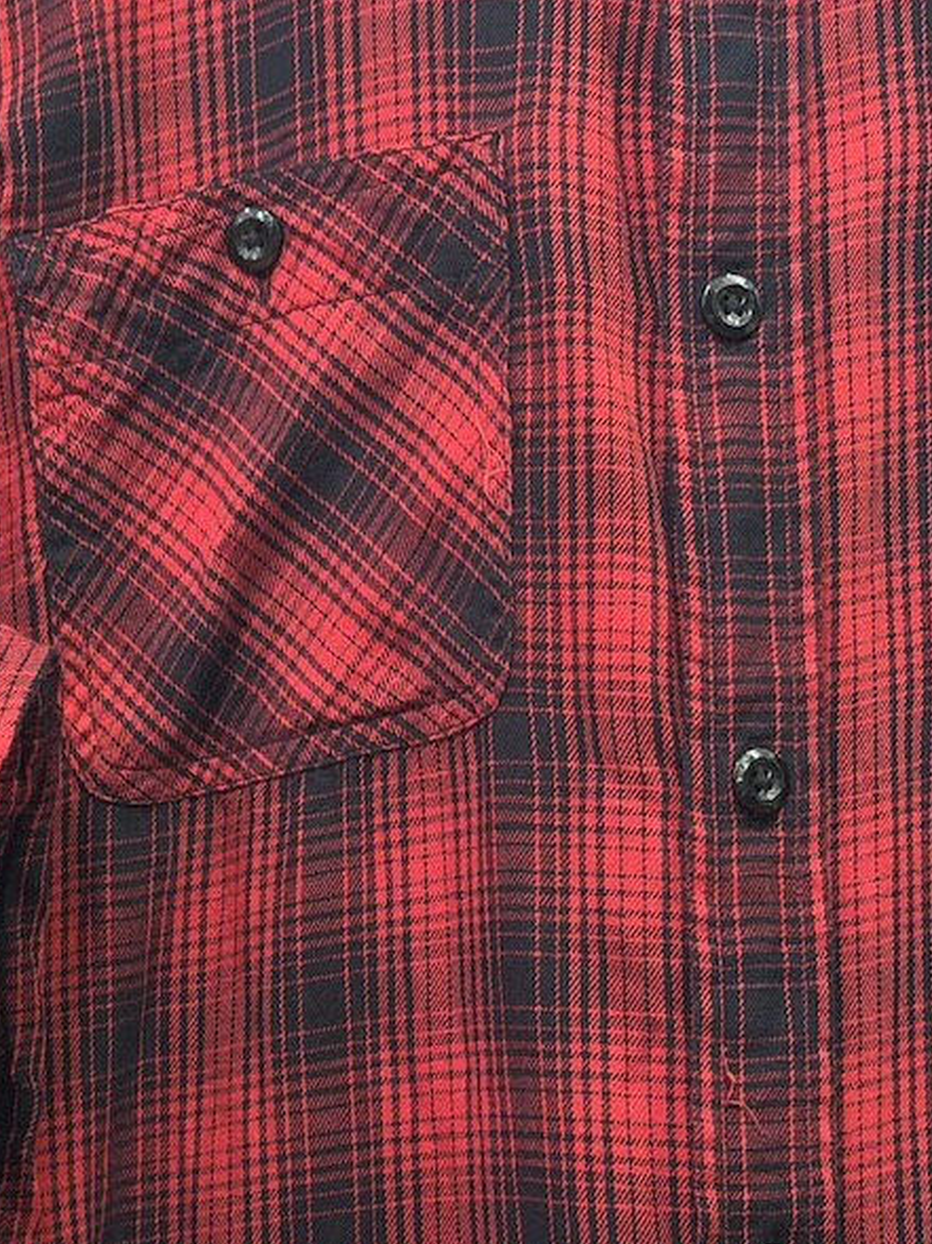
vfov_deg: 22.4
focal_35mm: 87
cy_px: 848
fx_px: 3127
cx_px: 273
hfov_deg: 16.9
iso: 640
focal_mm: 6.76
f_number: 1.78
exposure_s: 1/20
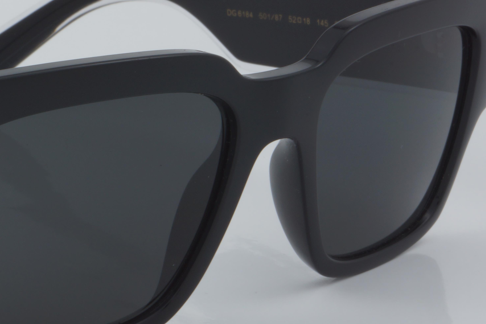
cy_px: 159
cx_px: 24
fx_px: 2065
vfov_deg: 9.0
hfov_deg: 13.3
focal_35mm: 153
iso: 100
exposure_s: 1/4
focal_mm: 50
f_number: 32
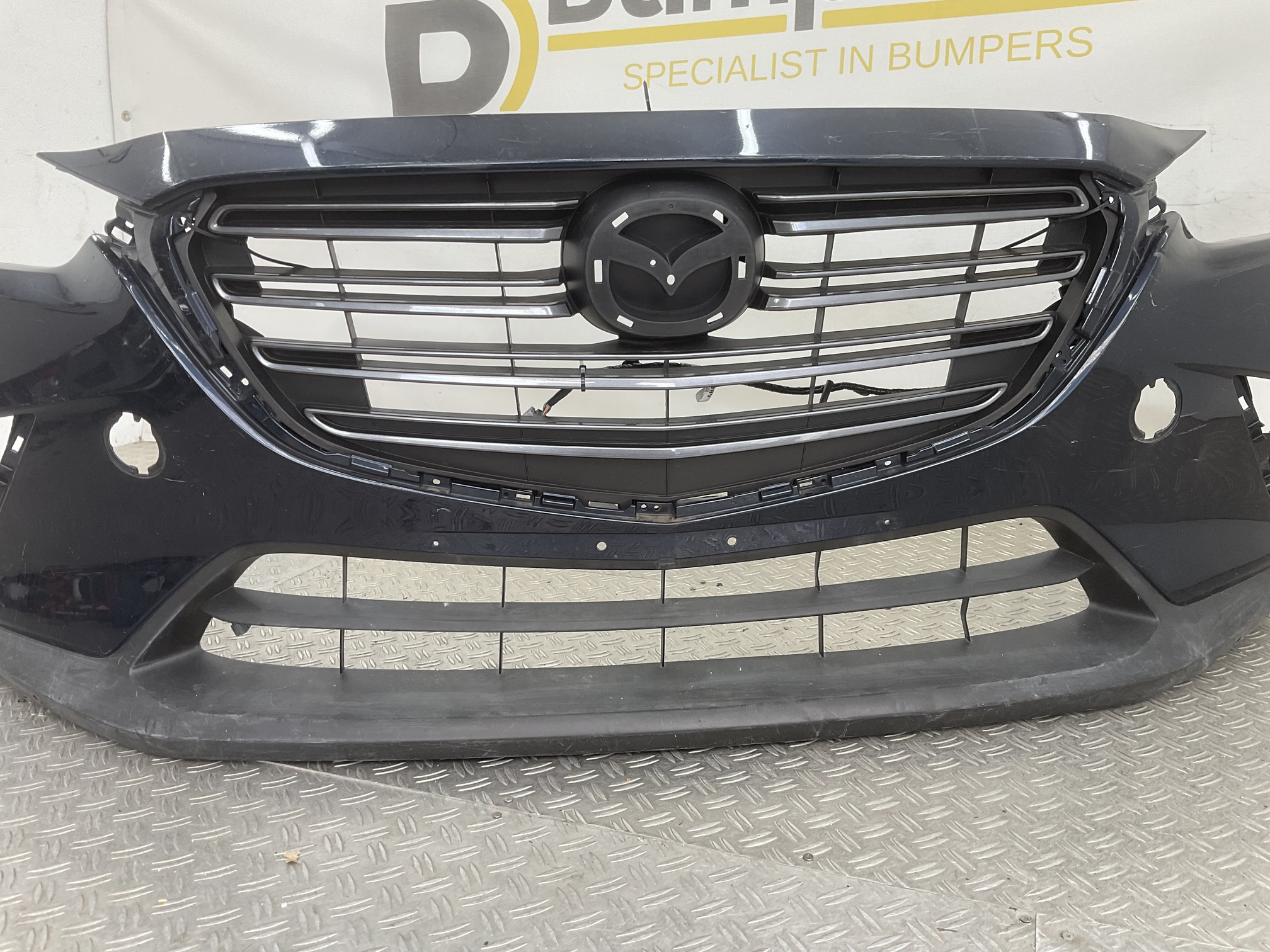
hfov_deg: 61.7
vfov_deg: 48.2
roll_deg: +0.6
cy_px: 476
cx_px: 635
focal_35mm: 29
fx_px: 1064
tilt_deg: -15.5
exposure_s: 1/100
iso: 25
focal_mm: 3
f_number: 1.8
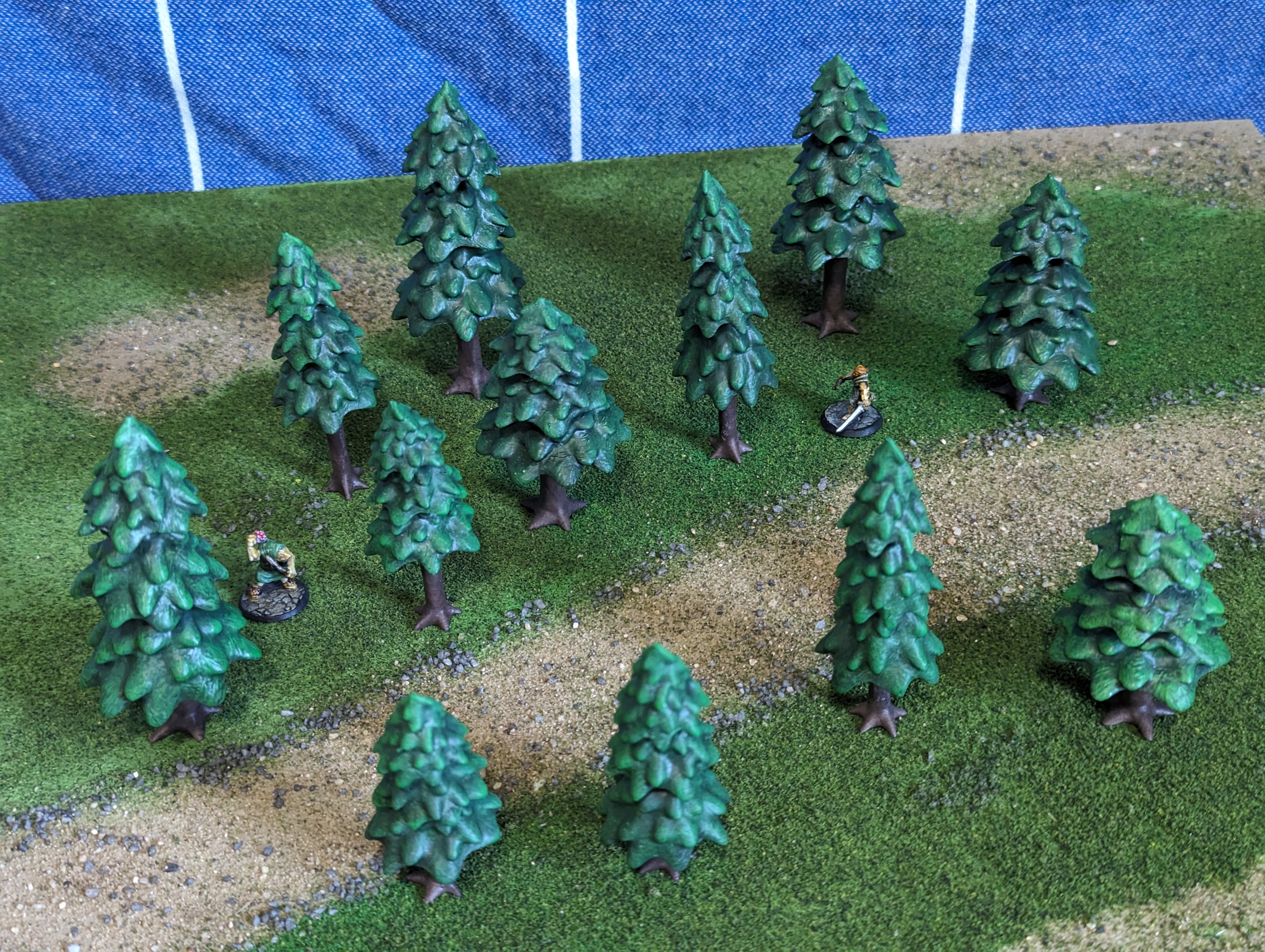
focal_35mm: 48
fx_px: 1757
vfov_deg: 30.3
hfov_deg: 39.6
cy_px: 476
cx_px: 632
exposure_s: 1/24
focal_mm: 6.81
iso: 341
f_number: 1.85
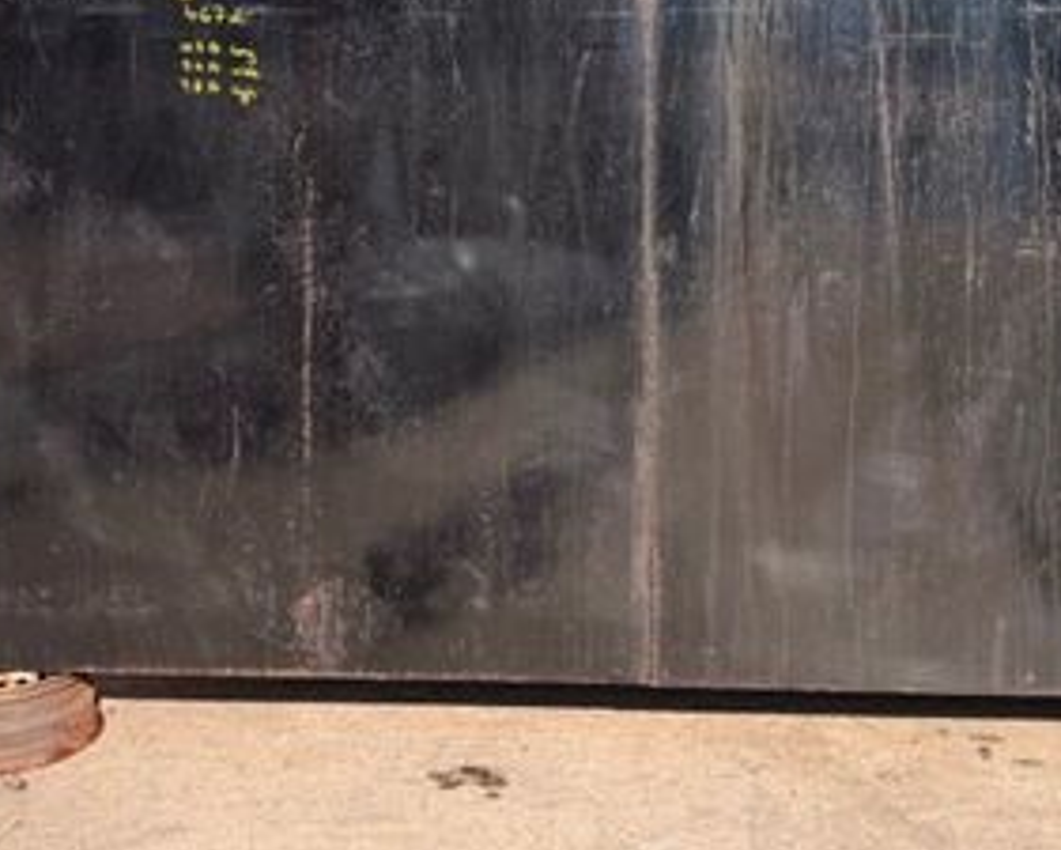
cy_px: 38
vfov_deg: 28.7
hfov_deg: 37.3
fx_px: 1571
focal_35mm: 50
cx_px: 604
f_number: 1.78
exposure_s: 1/3425
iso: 80
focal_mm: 6.76
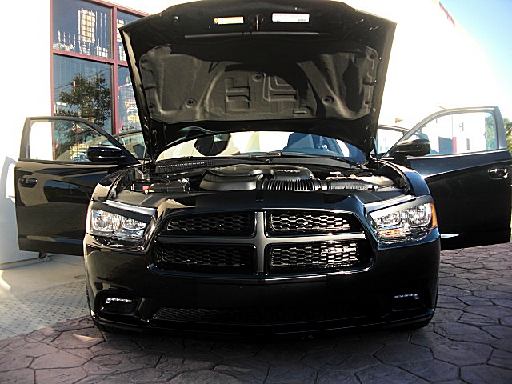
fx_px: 532
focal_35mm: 36
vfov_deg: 39.7
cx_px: 256
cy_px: 192
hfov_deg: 51.4
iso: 50
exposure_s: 1/200
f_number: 2.8
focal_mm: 6.3
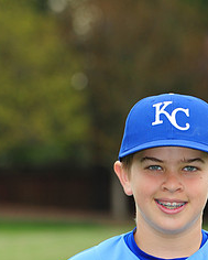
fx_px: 3276
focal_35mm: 426
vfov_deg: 4.5
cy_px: 284
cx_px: 173
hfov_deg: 3.6
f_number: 7.1
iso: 400
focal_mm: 185
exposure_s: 1/250
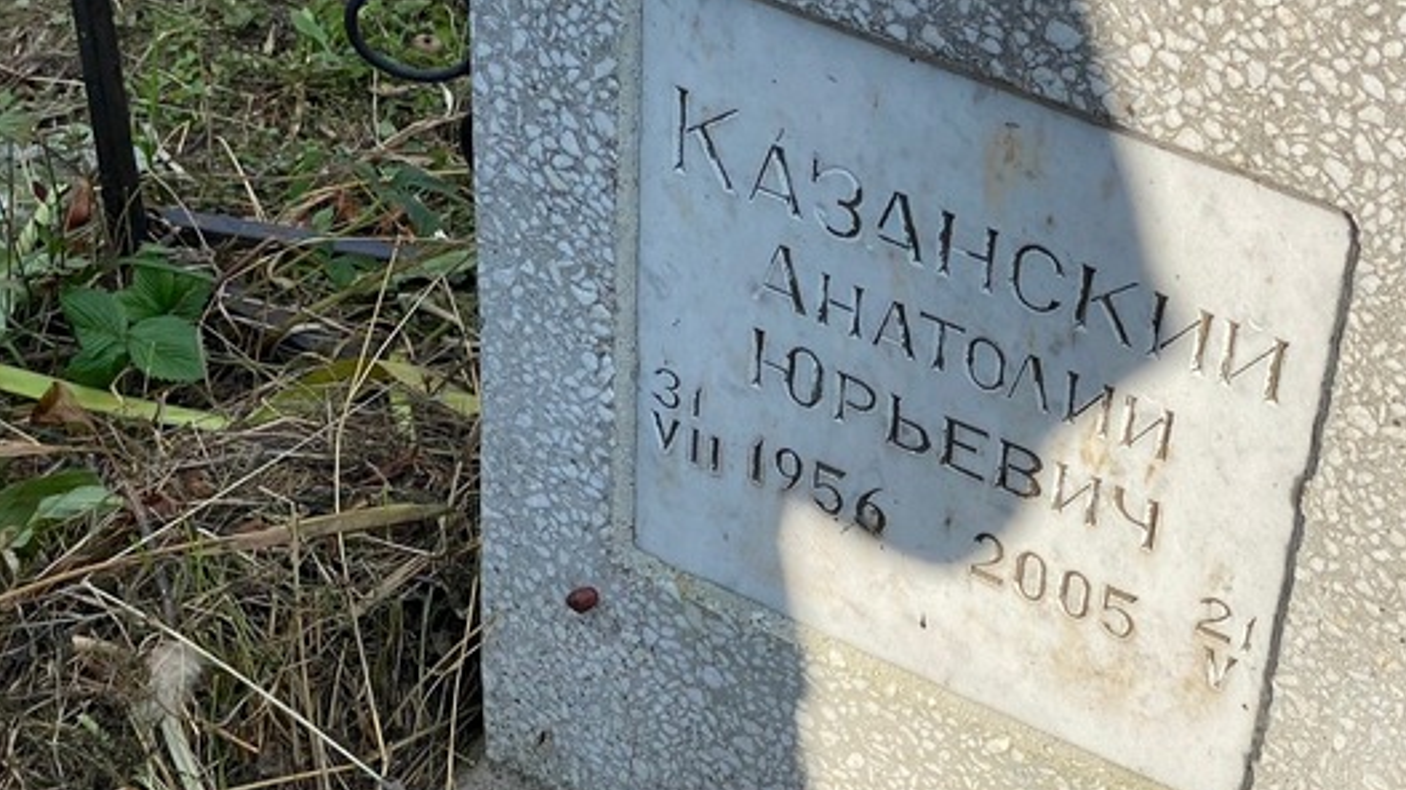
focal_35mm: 86
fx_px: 3205
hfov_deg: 24.6
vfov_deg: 14.0
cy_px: 478
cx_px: 979
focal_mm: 6
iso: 20
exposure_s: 1/1370
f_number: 2
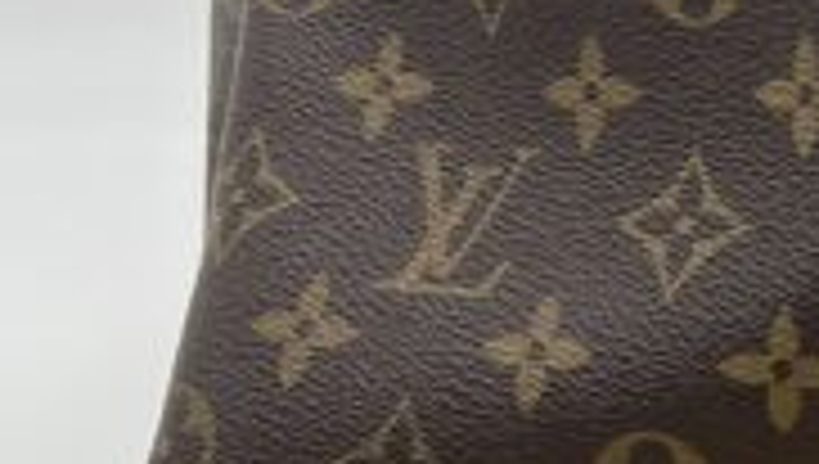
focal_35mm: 159
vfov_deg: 7.5
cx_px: 1476
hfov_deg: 12.4
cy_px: -275
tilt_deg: -10.7
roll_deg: +0.9
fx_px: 3458
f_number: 1.5
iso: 32
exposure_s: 1/151
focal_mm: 5.7
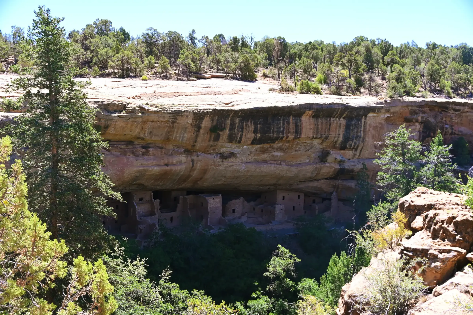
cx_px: 236
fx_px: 571
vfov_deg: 30.8
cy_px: 158
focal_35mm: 44
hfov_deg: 45.0
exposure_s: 1/250
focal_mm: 29
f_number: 5.6
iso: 200
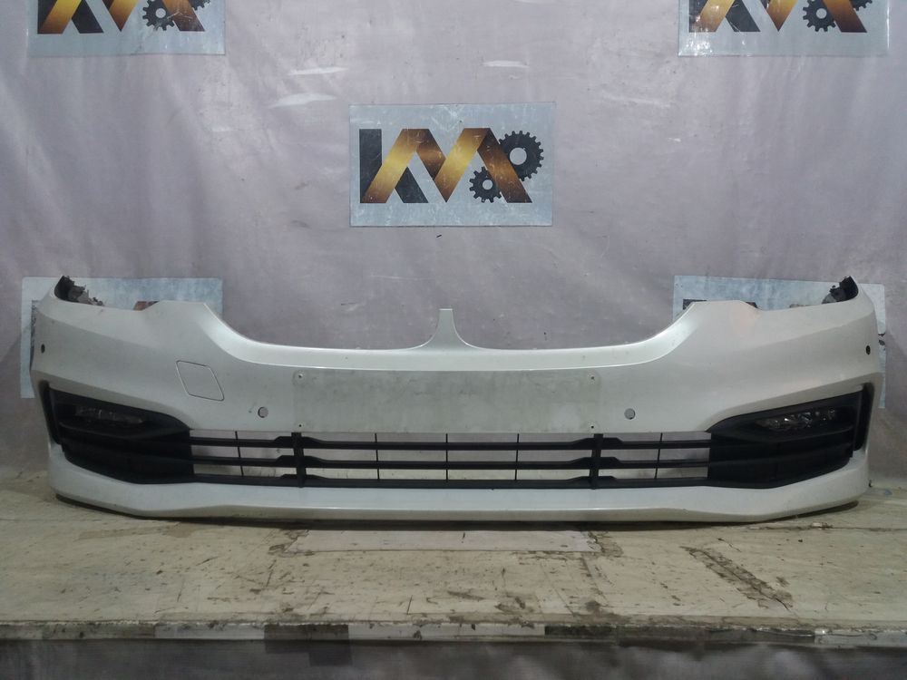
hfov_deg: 63.4
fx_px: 734
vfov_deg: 49.7
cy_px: 340
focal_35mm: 28
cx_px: 454
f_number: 1.9
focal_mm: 3.7
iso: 100
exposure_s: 1/33
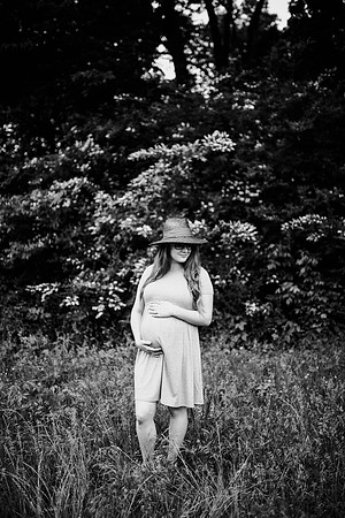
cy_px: 259
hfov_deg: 37.9
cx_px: 172
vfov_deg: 54.4
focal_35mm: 35
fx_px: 503
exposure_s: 1/250
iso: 160
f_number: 1.4
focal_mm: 35
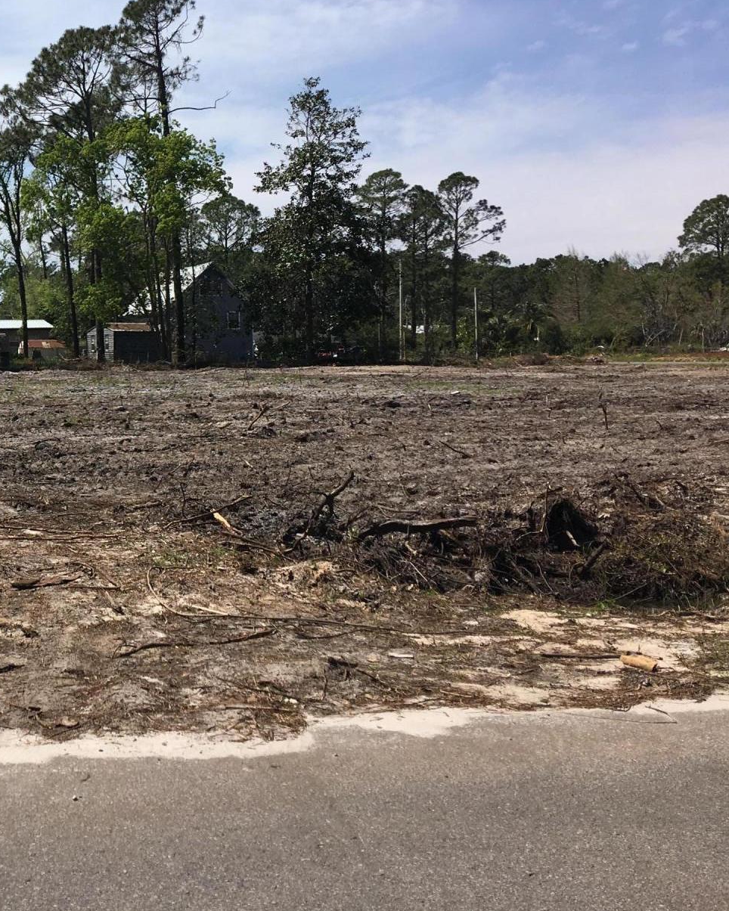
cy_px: 352
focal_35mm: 47
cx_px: -26
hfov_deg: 29.6
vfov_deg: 39.3
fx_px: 1268
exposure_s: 1/2137
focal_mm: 4.15
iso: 25
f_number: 2.2
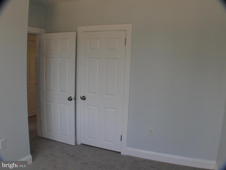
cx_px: 113
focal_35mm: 36
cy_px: 85
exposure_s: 1/160
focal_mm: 7.3
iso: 400
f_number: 4.2
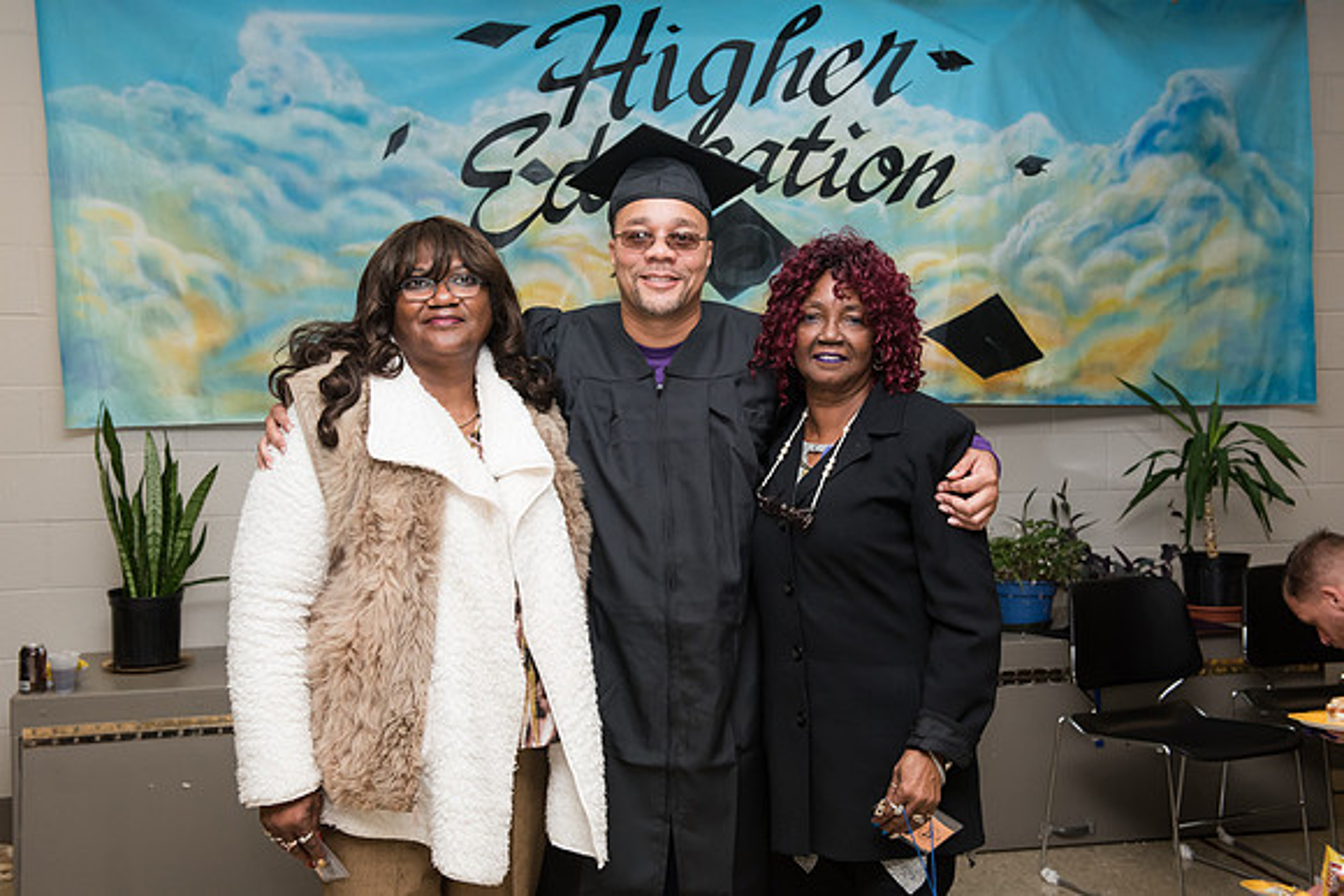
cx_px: 672
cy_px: 448
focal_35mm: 40
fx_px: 1494
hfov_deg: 48.4
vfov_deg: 33.4
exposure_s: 1/160
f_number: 7.1
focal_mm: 40
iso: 1600
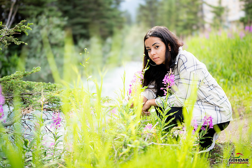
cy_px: 84
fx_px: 245
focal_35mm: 35
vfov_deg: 37.9
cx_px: 126
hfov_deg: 54.4
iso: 200
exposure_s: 1/2500
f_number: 1.2
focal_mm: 35
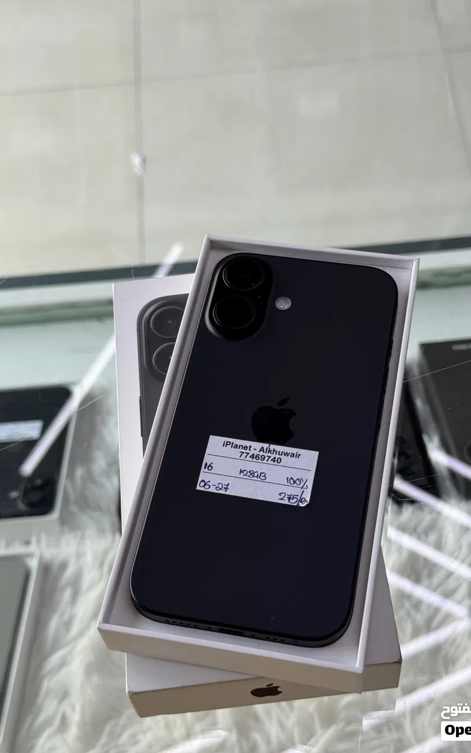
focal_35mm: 51
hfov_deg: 25.3
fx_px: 1048
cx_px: 251
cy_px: 377
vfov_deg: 39.6
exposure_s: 1/228
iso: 50
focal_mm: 6.76
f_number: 1.78
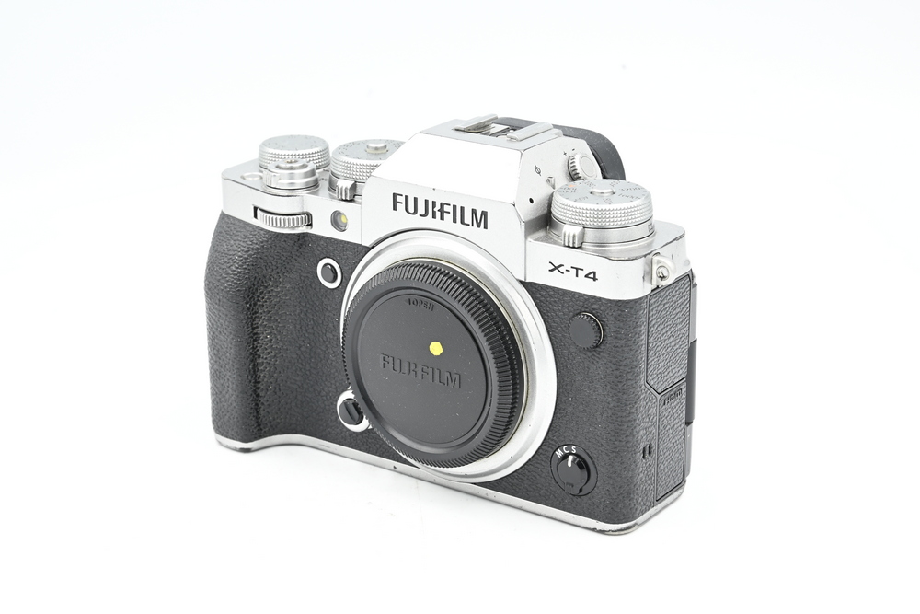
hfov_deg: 28.8
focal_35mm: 70
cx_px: 460
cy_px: 307
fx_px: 1789
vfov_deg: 19.5
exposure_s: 1/6
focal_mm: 70
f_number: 14
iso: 100
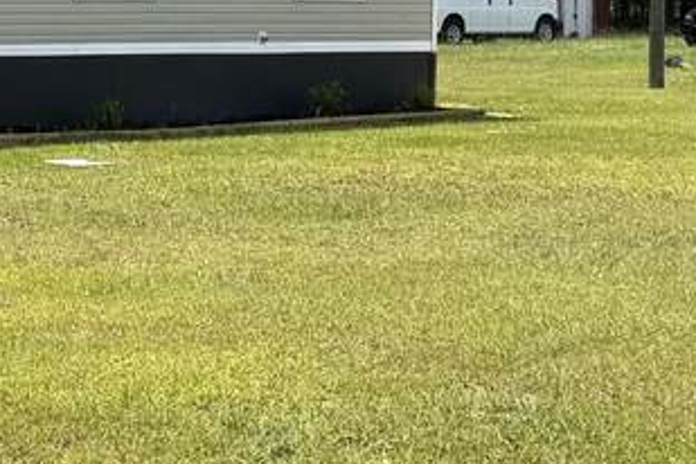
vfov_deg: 10.9
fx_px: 2416
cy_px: 65
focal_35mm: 125
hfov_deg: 15.4
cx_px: -291
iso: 80
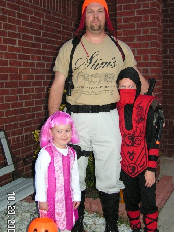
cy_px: 115
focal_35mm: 48
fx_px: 322
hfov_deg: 30.2
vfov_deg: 39.6
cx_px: 100
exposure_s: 1/40
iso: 200
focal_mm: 6.3
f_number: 2.8
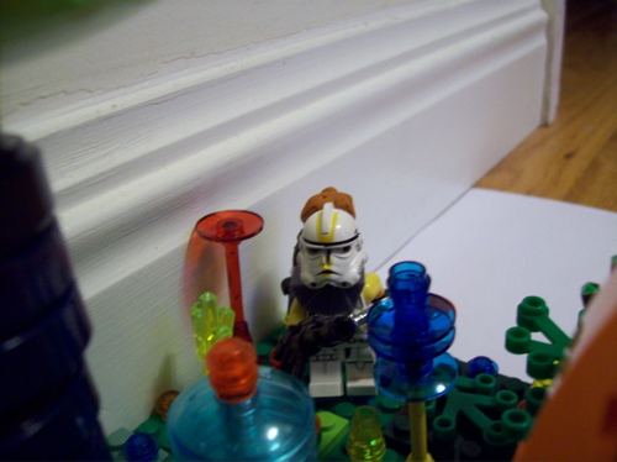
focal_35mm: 36
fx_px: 641
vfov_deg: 39.6
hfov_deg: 51.4
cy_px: 231
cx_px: 308
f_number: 2.7
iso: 181
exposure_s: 1/8
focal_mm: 6
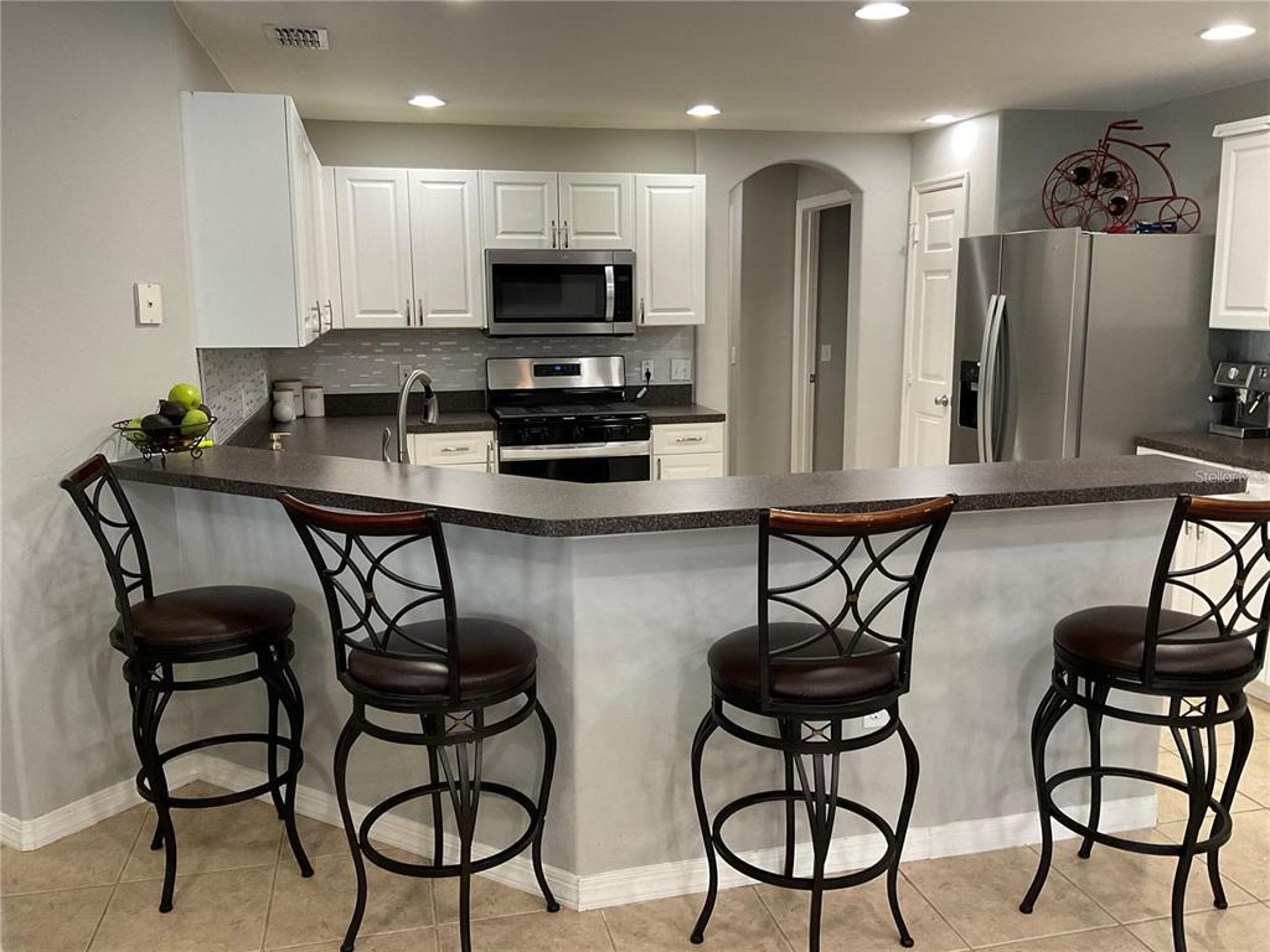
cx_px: 635
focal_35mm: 29
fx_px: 1064
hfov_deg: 61.7
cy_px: 476
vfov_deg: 48.2
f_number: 1.8
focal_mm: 3
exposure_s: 1/60
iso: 125
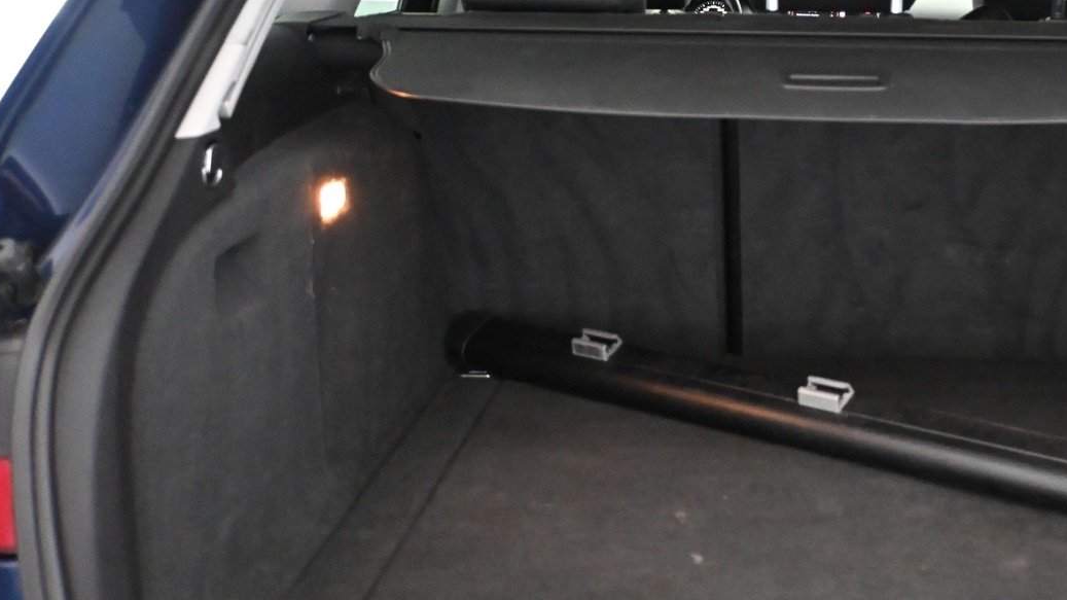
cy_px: 275
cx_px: 825
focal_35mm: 55
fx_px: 1562
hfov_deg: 36.6
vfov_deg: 21.7
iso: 7200
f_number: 4
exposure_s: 1/60
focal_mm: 22.5
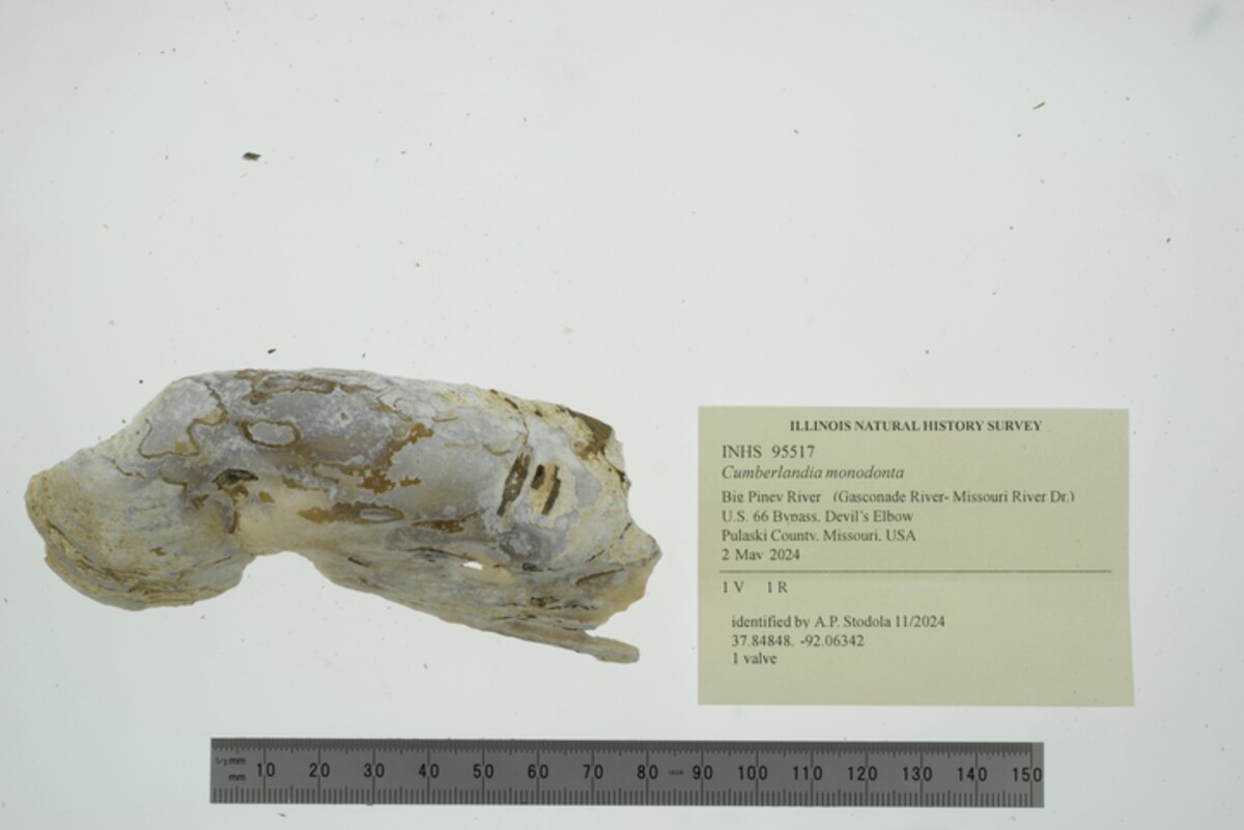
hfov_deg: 33.4
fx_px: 2074
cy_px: 415
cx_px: 622
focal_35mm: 60
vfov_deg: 22.6
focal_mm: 60
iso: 100
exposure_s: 1/10
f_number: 32
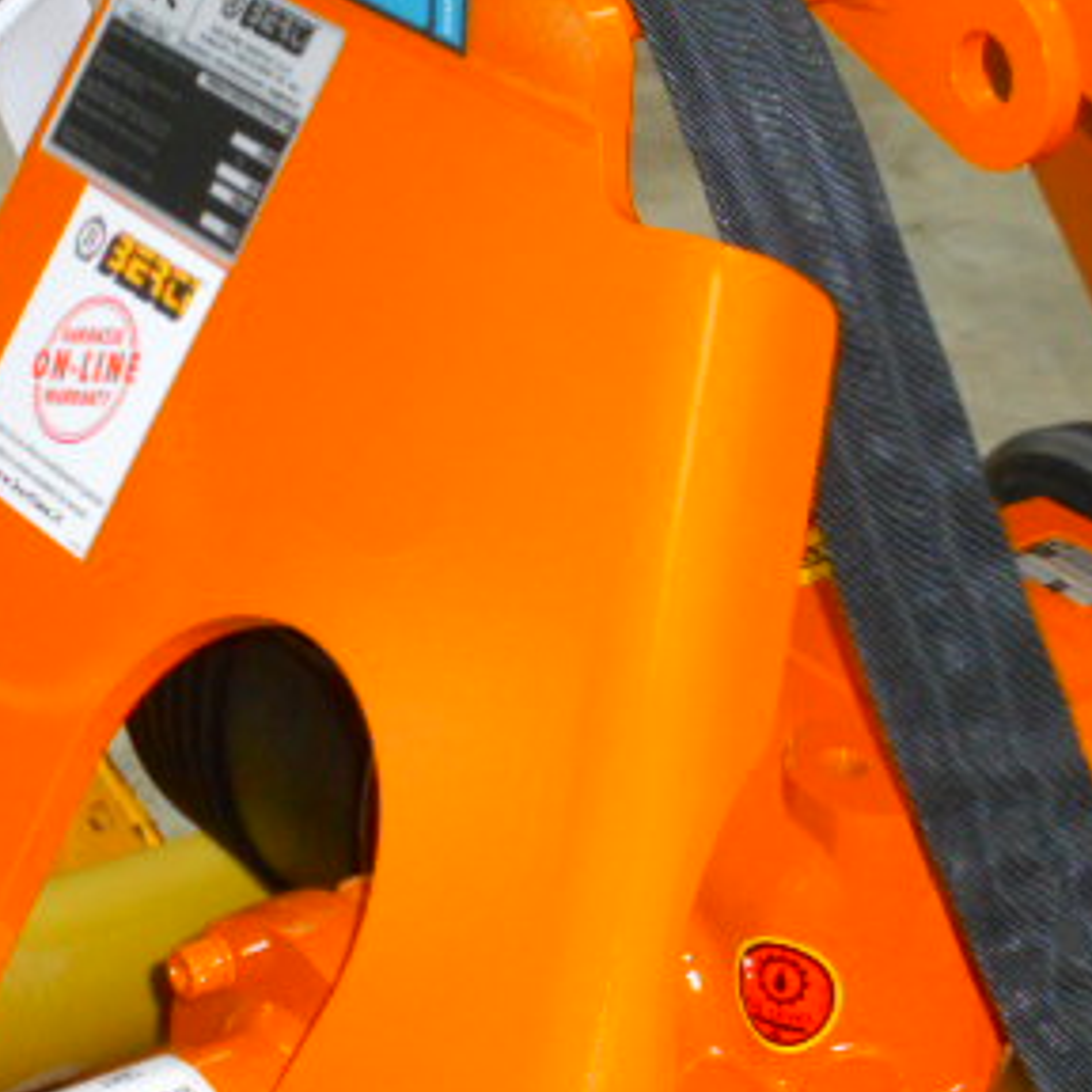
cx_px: 686
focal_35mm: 114
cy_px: 527
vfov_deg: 15.3
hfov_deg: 15.3
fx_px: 4069
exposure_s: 1/60
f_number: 4.9
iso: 450
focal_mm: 10
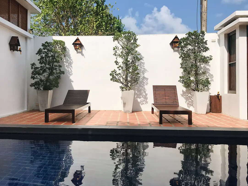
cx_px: 112
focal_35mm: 31
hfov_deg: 58.2
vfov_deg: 45.4
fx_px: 222
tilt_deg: -0.3
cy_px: 84
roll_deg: +0.1
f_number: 1.8
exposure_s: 1/5319
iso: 20
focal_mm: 3.99
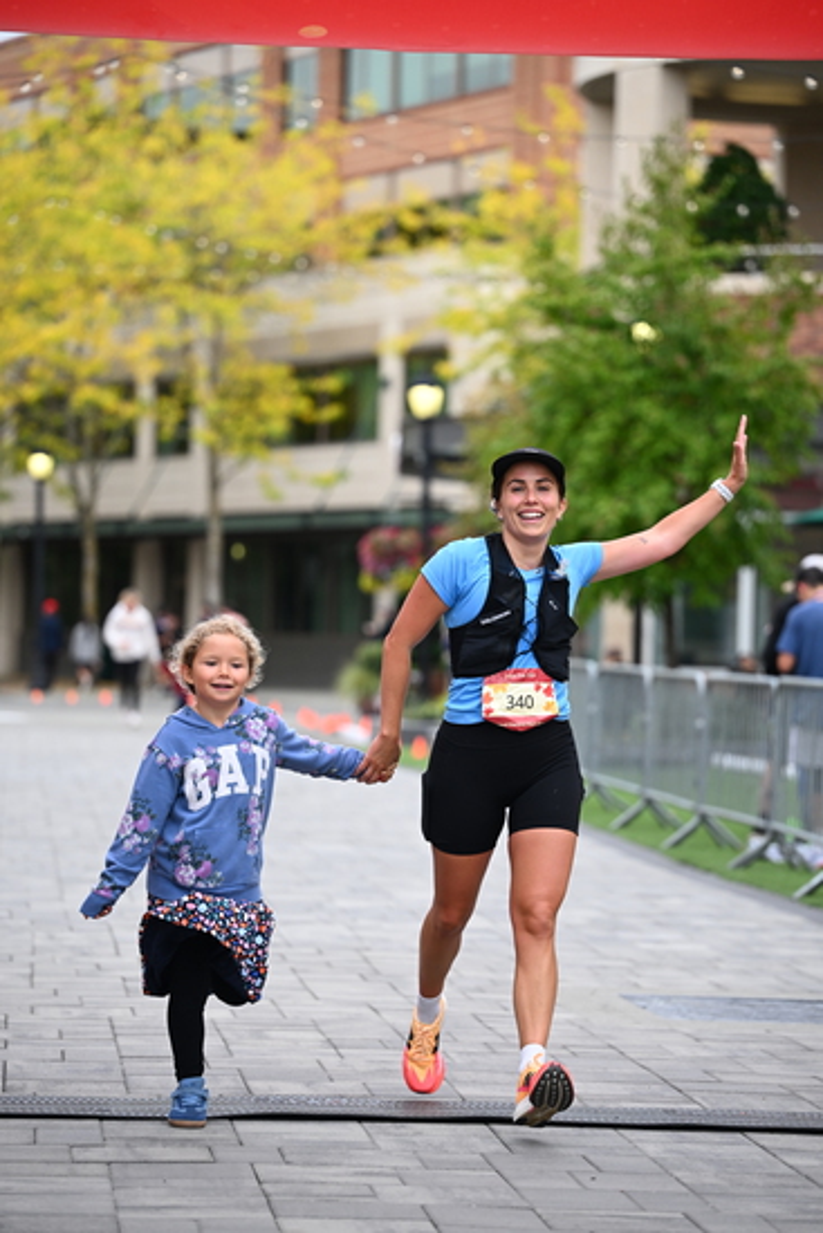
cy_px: 616
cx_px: 412
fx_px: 4112
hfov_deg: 11.4
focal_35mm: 120
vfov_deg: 17.1
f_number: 2.8
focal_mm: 120
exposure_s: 1/2000
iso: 640
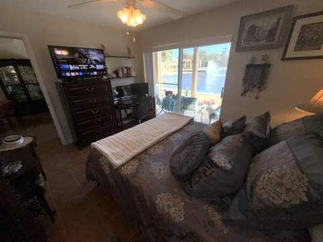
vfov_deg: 85.7
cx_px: 162
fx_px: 131
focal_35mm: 14
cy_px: 121
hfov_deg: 102.1
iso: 16
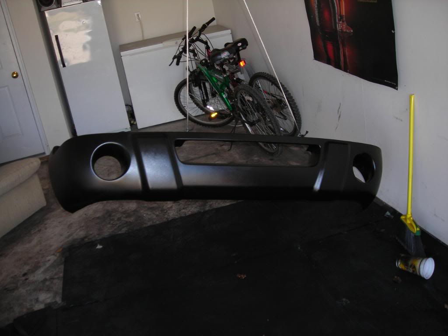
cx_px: 224
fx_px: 492
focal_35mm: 38
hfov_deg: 49.0
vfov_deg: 37.7
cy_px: 168
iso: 63
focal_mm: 6.3
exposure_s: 1/60.1
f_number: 3.2
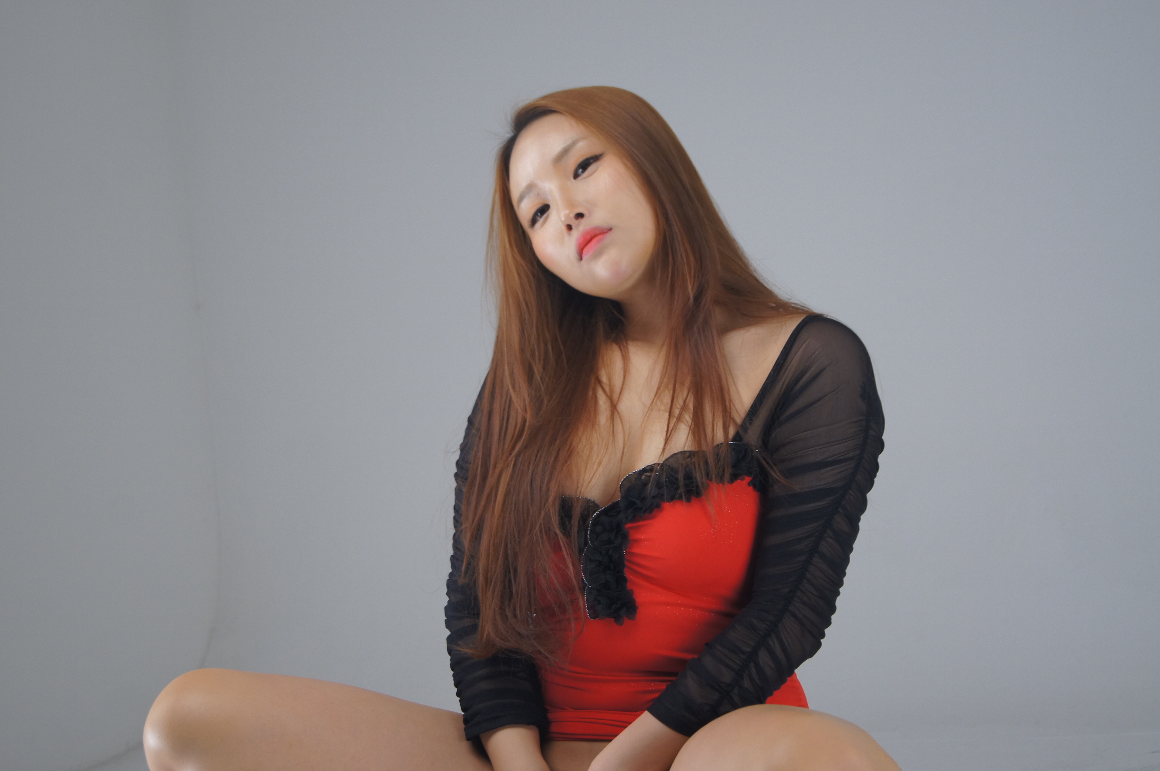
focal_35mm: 68
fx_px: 2173
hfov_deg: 29.9
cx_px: 580
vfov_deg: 20.1
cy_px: 386
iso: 800
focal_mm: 45
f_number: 5.6
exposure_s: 1/160
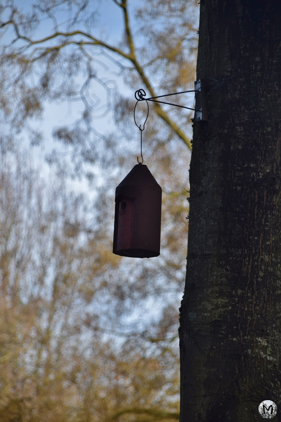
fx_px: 2634
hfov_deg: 6.1
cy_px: 211
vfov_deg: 9.1
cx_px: 140
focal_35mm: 225
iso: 250
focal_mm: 150
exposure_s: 1/500
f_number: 6
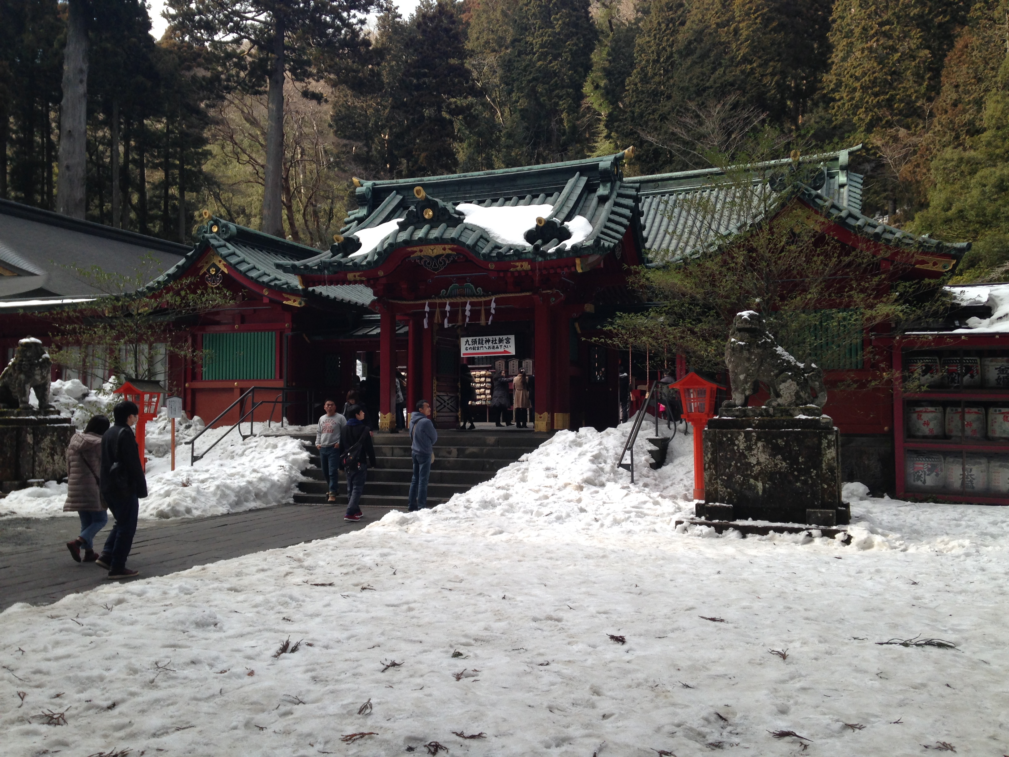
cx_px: 504
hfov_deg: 55.4
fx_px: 962
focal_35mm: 33
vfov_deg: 42.9
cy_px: 378
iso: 50
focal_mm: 4.12
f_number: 2.4
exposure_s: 1/326
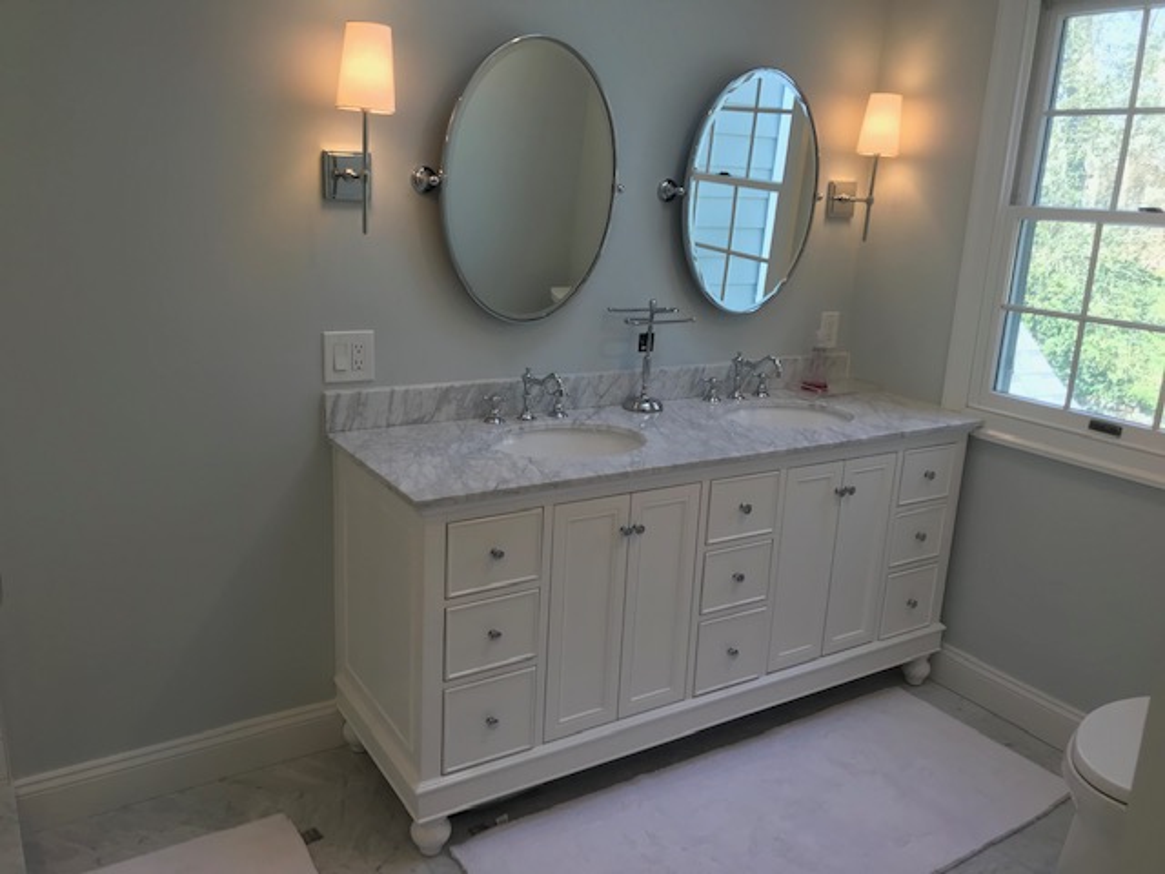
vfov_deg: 49.7
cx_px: 582
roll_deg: -3.0
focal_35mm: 28
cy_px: 437
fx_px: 942
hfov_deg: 63.4
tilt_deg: -13.4
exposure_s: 1/60
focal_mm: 3.99
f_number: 1.8
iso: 25
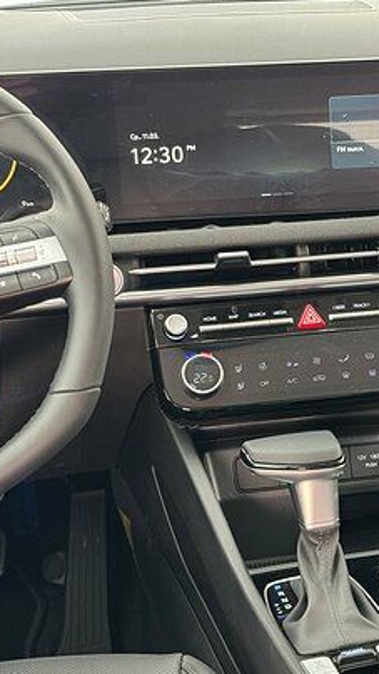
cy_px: 336
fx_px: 1267
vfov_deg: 29.7
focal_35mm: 71
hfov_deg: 16.8
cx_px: 334
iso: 250
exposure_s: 1/40
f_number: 1.78
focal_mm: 6.76
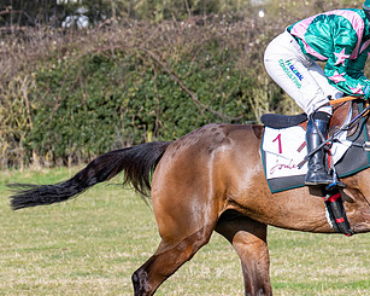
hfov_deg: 6.9
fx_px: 3063
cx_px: 241
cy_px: 187
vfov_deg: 5.5
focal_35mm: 280
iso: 100
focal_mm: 78
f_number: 2.8
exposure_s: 1/1600
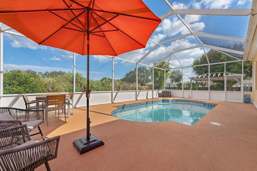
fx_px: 100
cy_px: 86
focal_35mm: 14
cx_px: 128
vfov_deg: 81.2
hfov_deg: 104.2
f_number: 9
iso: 250
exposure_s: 1/250
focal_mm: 14
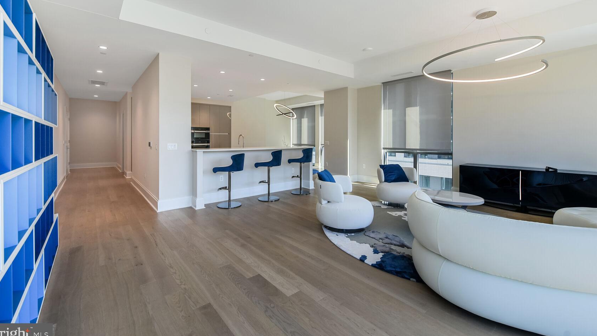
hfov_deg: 103.0
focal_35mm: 15
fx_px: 237
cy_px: 141
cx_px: 292
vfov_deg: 70.1
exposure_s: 1/160
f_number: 7.1
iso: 800
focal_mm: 14
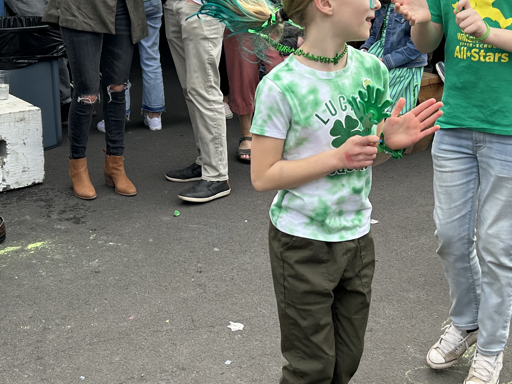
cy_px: 167
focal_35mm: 56
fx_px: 828
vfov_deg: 26.1
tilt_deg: -16.9
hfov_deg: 34.3
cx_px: 304
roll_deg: -0.9
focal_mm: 5.7
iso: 50
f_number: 1.5
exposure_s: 1/561
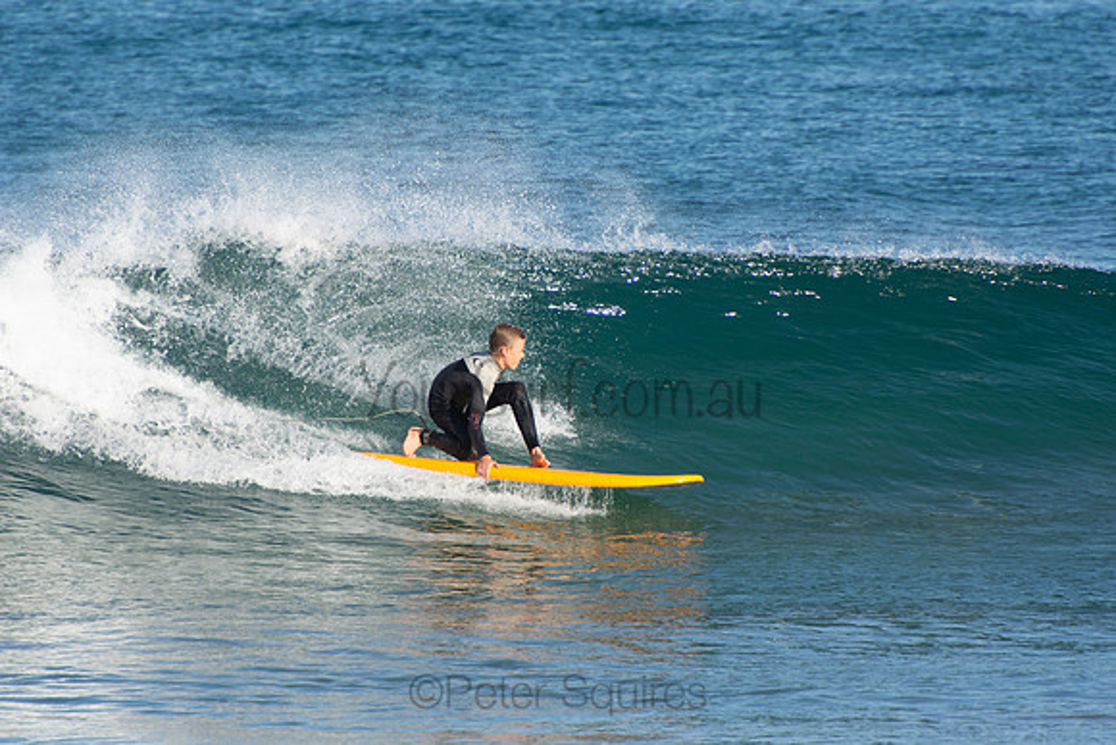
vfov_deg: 2.3
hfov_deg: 3.4
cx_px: 558
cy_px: 372
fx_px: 18603
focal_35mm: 600
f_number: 5.6
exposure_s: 1/1000
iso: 280
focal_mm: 400
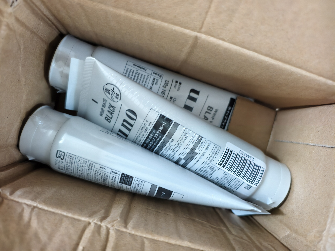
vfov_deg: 58.9
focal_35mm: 23
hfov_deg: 73.9
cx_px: 168
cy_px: 126
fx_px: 223
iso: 1208
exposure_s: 1/33.3
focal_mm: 6.54
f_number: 1.57
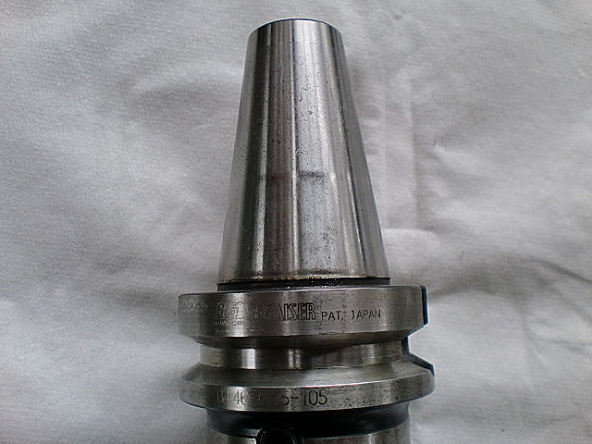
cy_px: 222
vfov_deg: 40.7
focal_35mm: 35
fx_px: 599
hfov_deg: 52.6
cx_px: 296
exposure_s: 1/60
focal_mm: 6.3
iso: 100
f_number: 3.1
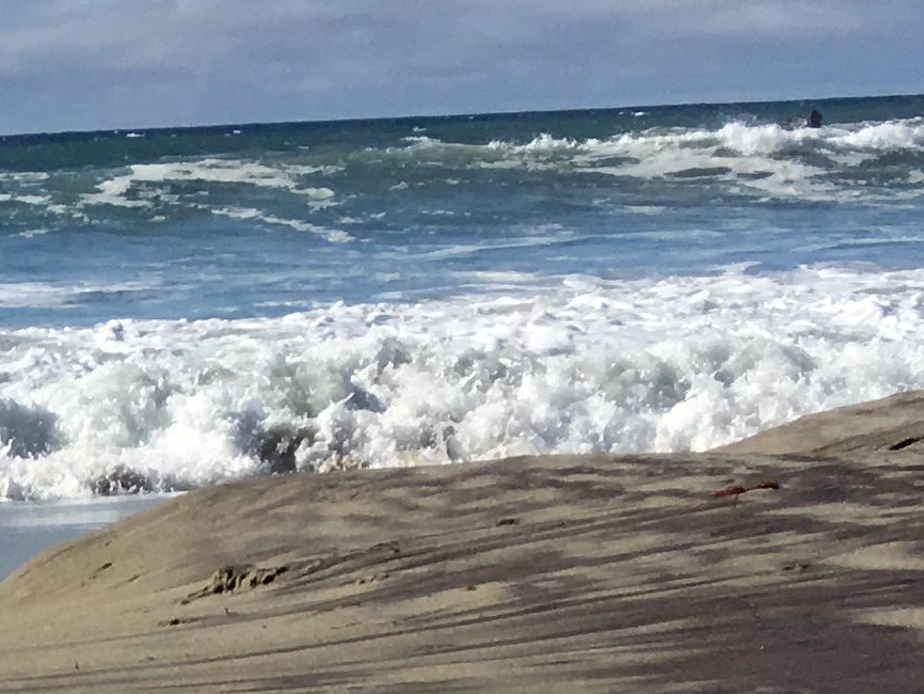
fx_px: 3605
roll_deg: +3.4
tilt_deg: -14.3
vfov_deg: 10.6
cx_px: -891
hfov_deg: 12.8
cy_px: 1076
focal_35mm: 135
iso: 25
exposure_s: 1/3077
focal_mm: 4.15
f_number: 2.2
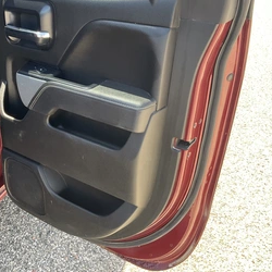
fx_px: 364
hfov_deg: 40.6
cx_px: 100
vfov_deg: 40.9
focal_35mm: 41
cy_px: 120
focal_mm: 3
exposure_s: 1/122
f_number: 1.8
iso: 20
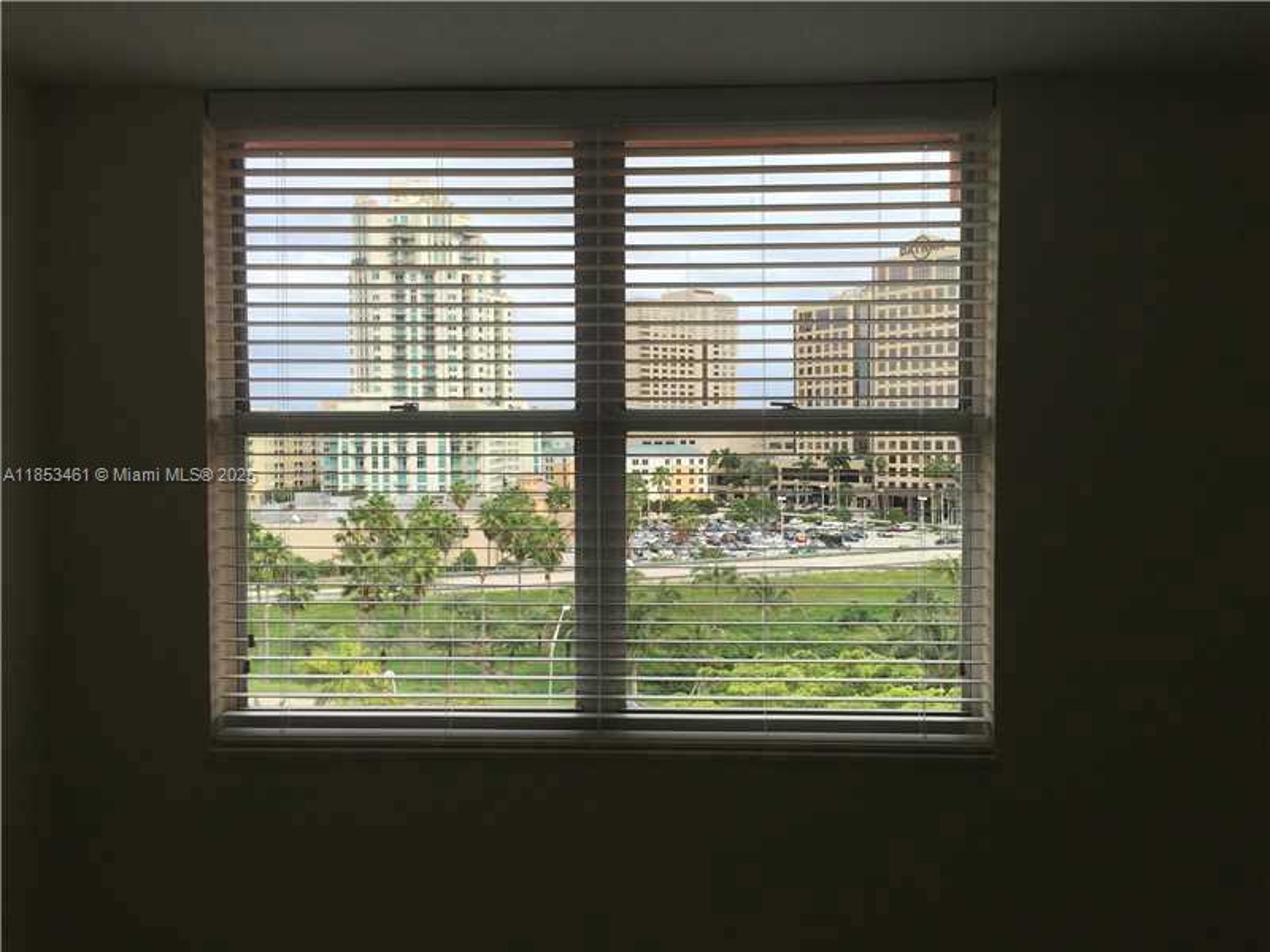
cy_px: 476
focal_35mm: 29
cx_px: 635
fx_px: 1064
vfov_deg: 48.2
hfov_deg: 61.7
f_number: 2.2
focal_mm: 4.15
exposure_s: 1/1130
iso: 32
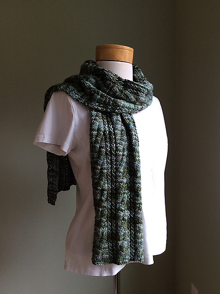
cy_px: 147
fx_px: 272
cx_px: 110
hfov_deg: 44.1
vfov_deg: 56.9
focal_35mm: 32
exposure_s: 1/24
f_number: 2.4
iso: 50
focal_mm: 3.3
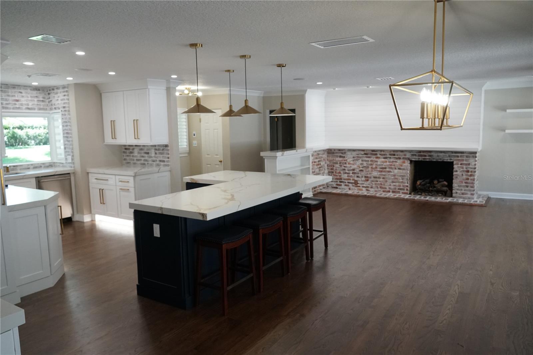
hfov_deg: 67.4
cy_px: 178
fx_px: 400
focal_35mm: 27
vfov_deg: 47.9
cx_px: 266
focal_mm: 18
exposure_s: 1/160
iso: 1600
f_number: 4
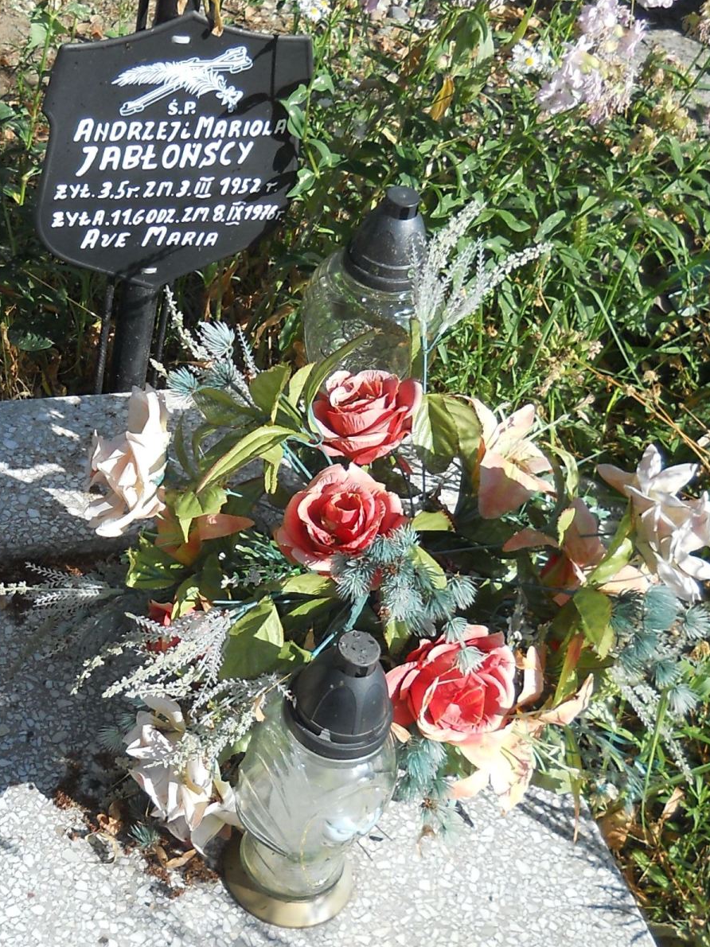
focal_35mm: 67
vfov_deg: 29.0
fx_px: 1833
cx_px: 135
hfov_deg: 21.6
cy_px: 473
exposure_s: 1/200
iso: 80
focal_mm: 6.72
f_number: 5.5
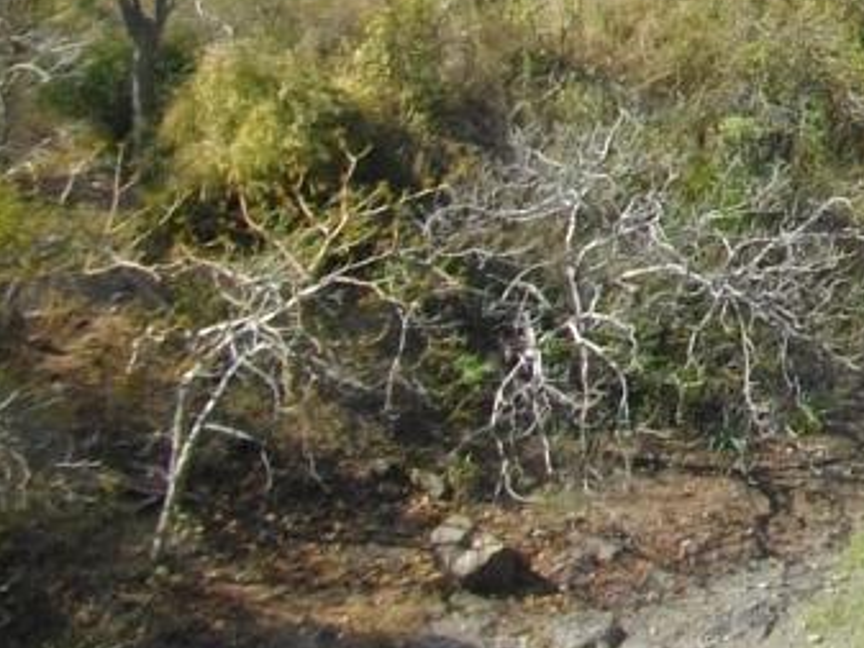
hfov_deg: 11.4
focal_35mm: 152
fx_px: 3795
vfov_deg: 9.4
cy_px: -430
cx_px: 1877
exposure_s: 1/160
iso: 100
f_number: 5.5
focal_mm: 5.7
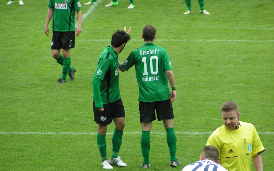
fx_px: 2151
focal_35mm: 288
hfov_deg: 7.3
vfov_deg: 4.6
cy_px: 93
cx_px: 137
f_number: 3.5
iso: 200
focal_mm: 41.4
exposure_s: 1/320
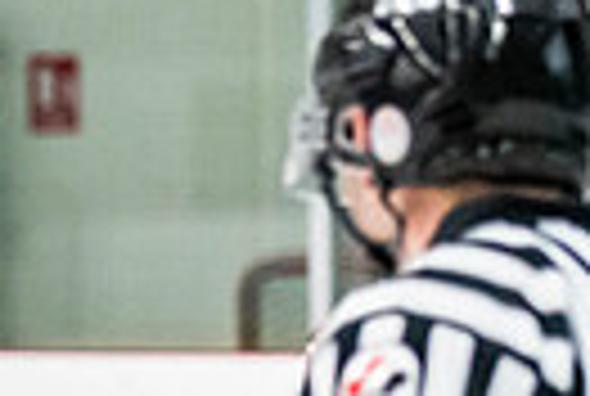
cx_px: -884
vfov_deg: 2.3
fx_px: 9790
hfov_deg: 3.4
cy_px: 701
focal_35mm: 596
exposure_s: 1/640
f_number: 2.8
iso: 2800
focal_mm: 105
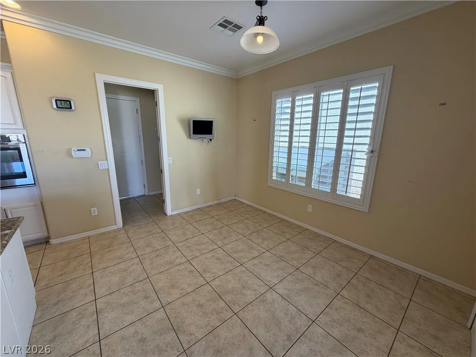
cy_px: 178
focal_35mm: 14
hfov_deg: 102.1
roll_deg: -0.5
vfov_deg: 85.7
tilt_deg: -12.2
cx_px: 238
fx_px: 193
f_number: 2.2
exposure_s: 1/120
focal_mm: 2.22
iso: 125
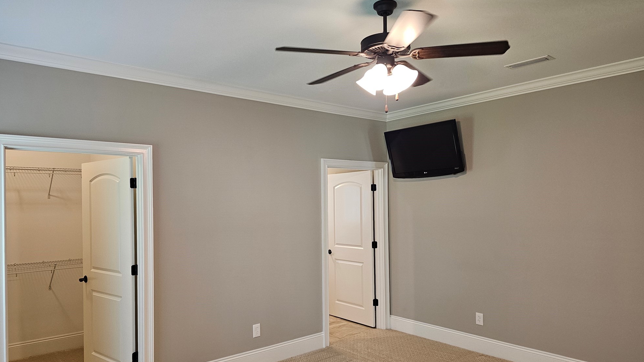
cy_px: 206
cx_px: 316
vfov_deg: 44.3
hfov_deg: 71.9
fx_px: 444
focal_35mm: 26
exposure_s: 1/120
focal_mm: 6.3
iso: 250
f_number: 1.7
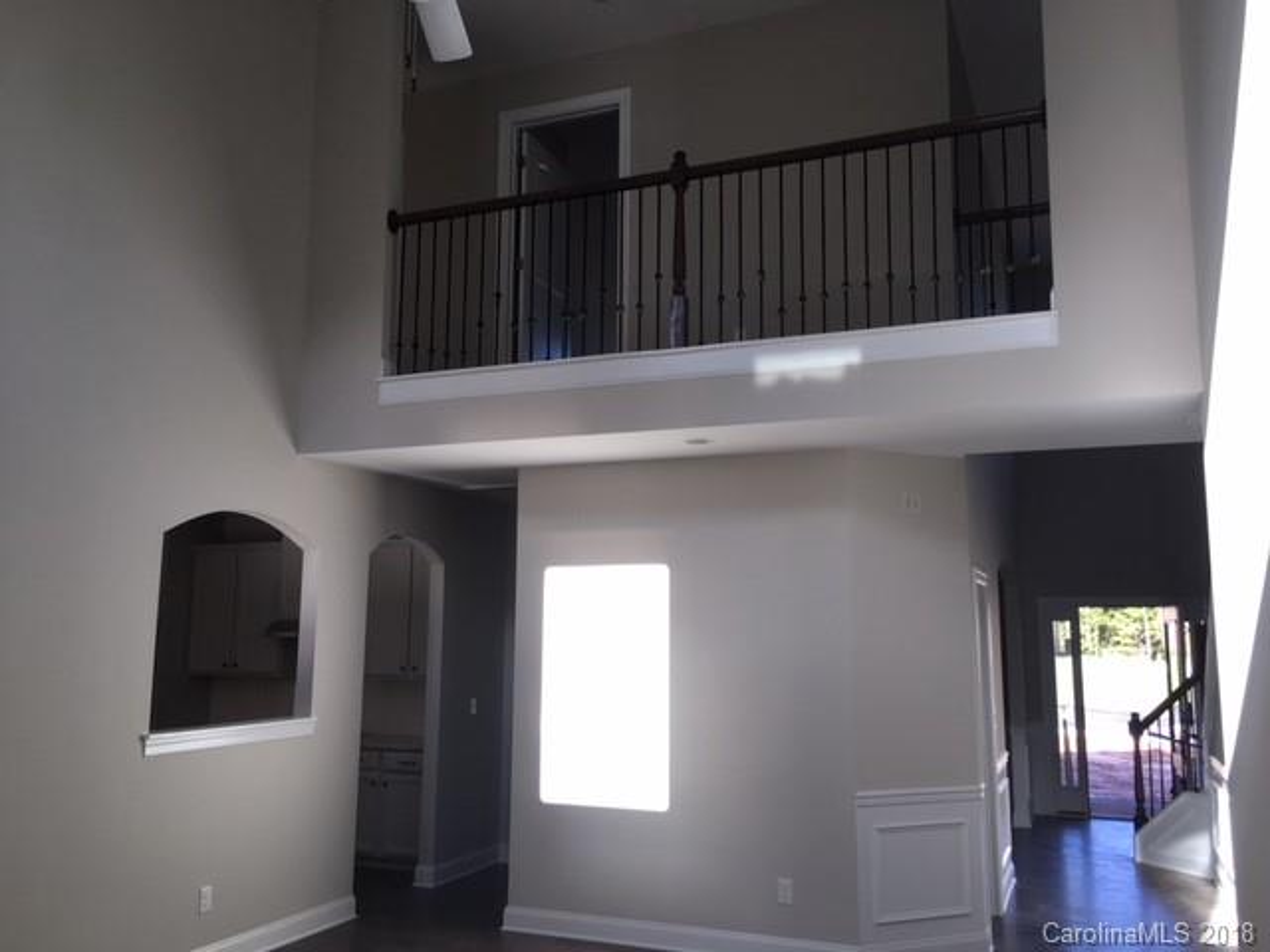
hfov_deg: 61.7
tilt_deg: +8.7
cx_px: 635
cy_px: 476
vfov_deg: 48.2
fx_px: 1064
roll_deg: +1.2
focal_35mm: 29
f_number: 2.2
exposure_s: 1/120
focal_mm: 4.15
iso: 25
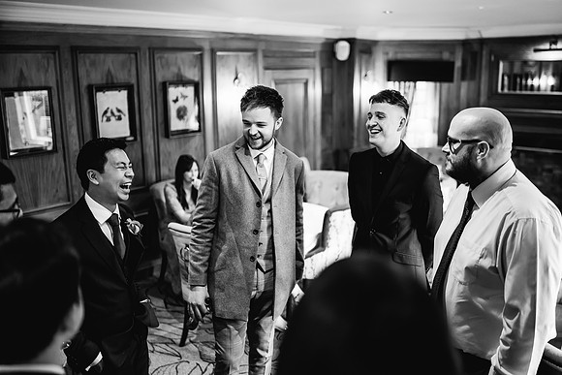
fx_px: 546
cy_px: 188
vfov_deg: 37.9
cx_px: 281
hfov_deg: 54.4
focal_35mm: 35
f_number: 1.4
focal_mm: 35
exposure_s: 1/250
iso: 1250
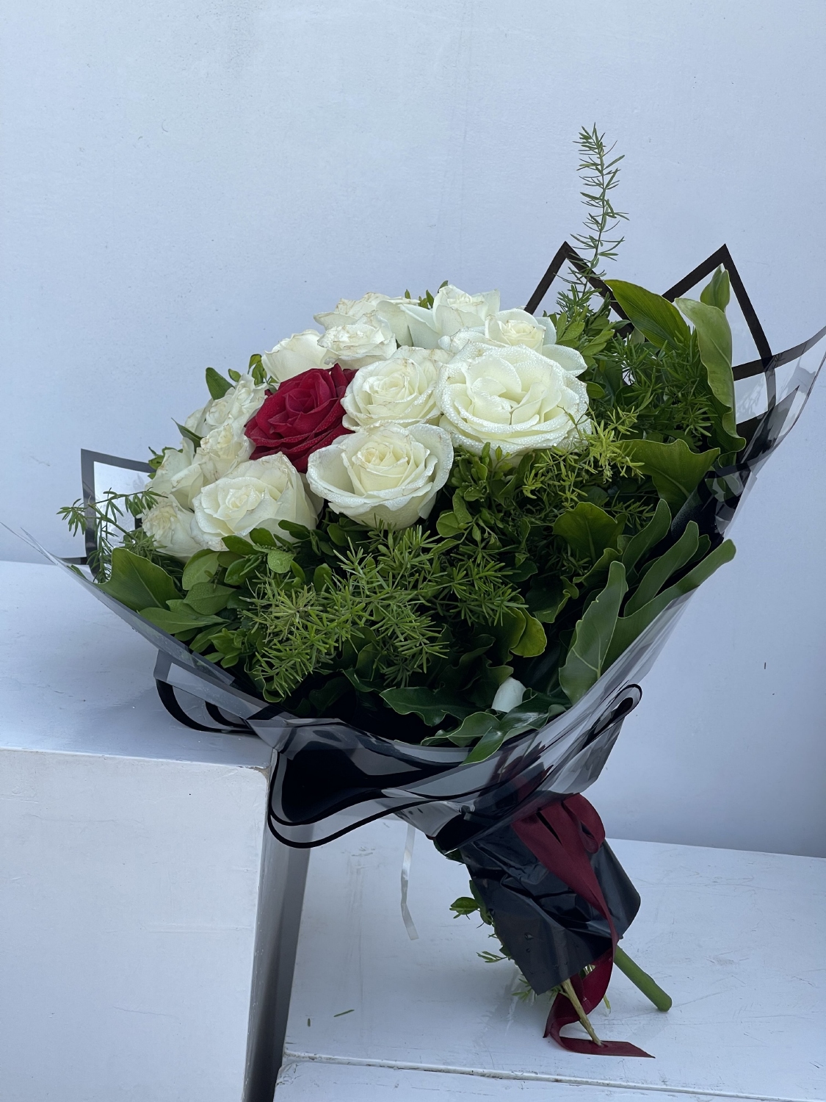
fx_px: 2036
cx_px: 413
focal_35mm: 64
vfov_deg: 30.3
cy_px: 551
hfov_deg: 22.9
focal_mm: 7.5
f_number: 2.2
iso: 20
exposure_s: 1/323
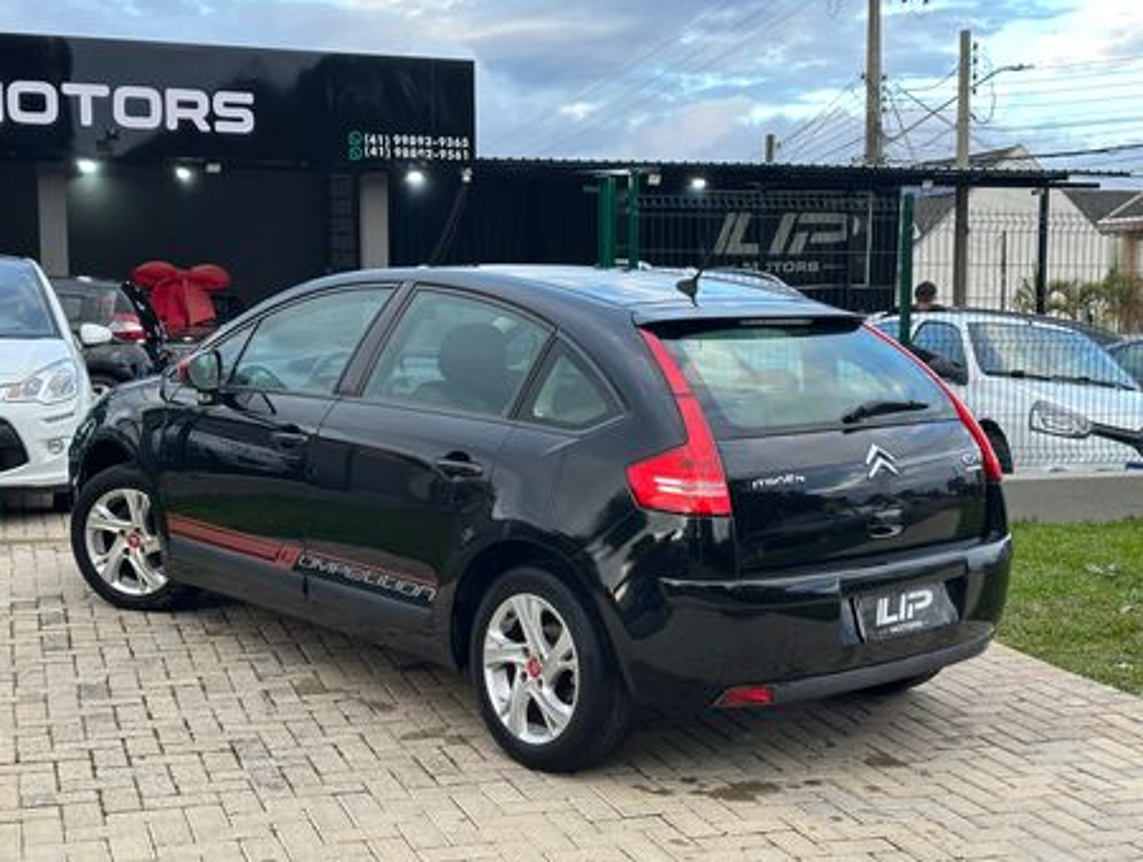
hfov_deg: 38.1
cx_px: 570
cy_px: 444
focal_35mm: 50
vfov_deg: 29.2
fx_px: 1654
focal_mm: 6.86
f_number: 1.78
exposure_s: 1/150
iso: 50
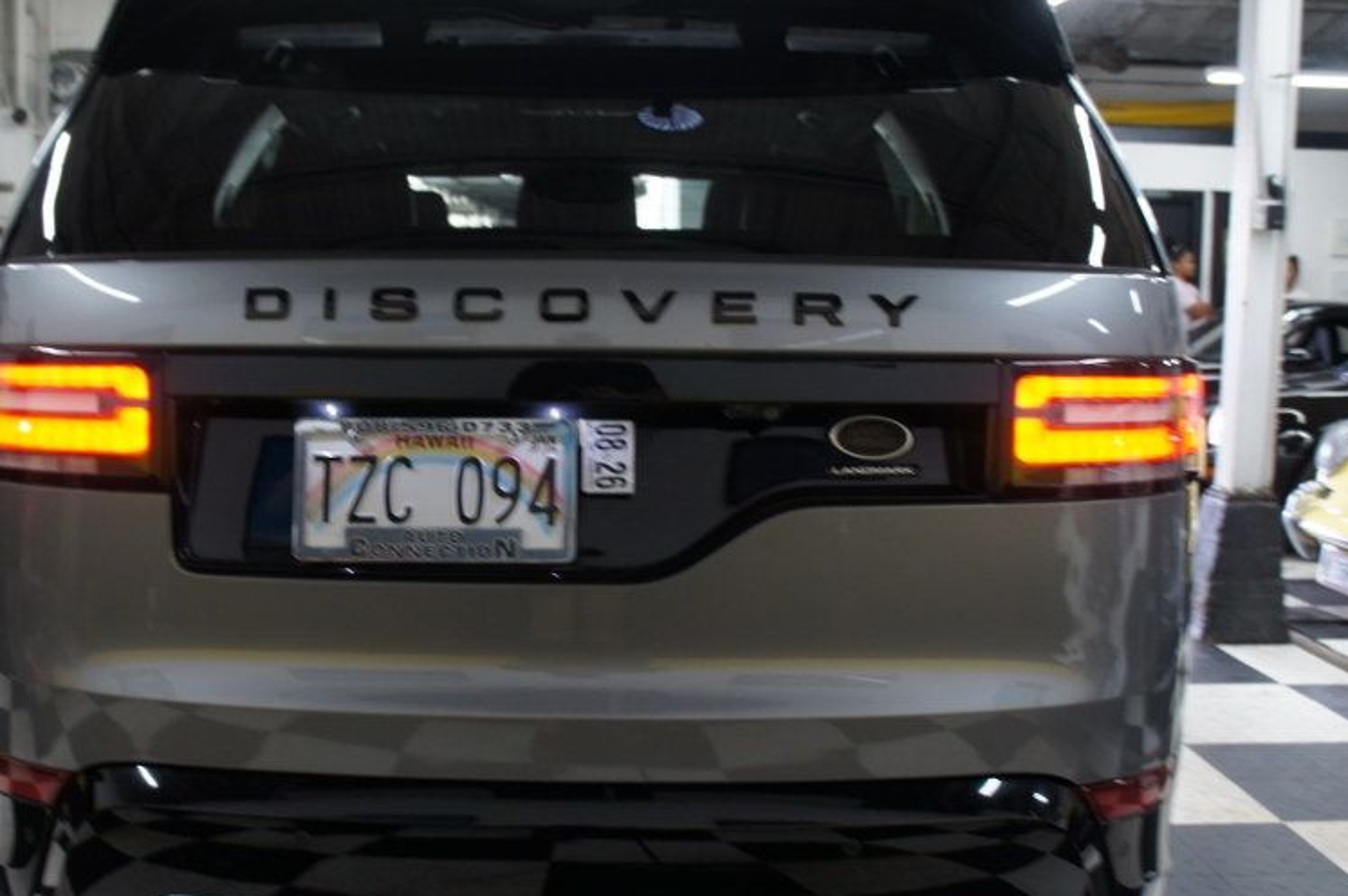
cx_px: 563
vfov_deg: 35.9
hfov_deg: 51.7
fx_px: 1384
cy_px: 491
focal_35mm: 37
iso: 250
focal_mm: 18
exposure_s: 1/30
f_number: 3.5
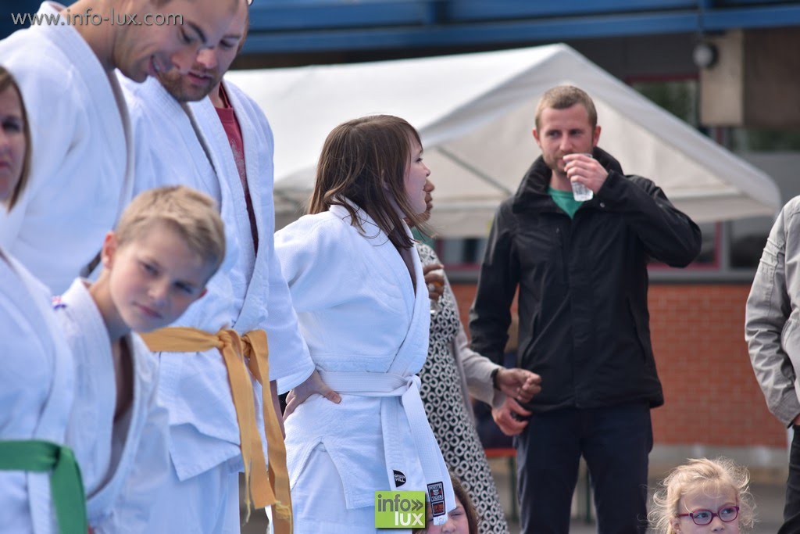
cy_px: 267
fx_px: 4500
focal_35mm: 202
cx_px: 400
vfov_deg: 6.8
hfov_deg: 10.2
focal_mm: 135
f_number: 5
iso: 100
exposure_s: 1/500
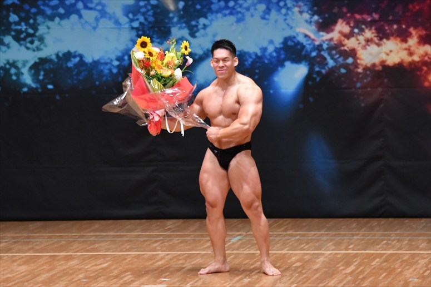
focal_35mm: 270
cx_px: 216
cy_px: 144
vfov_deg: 5.1
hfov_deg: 7.6
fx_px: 3231
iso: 6400
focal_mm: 180
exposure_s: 1/400
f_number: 5.6
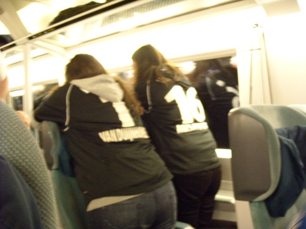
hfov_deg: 52.6
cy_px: 114
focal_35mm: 35
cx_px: 153
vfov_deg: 40.7
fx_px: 309
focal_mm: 5.7
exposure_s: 1/7
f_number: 2.8
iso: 800
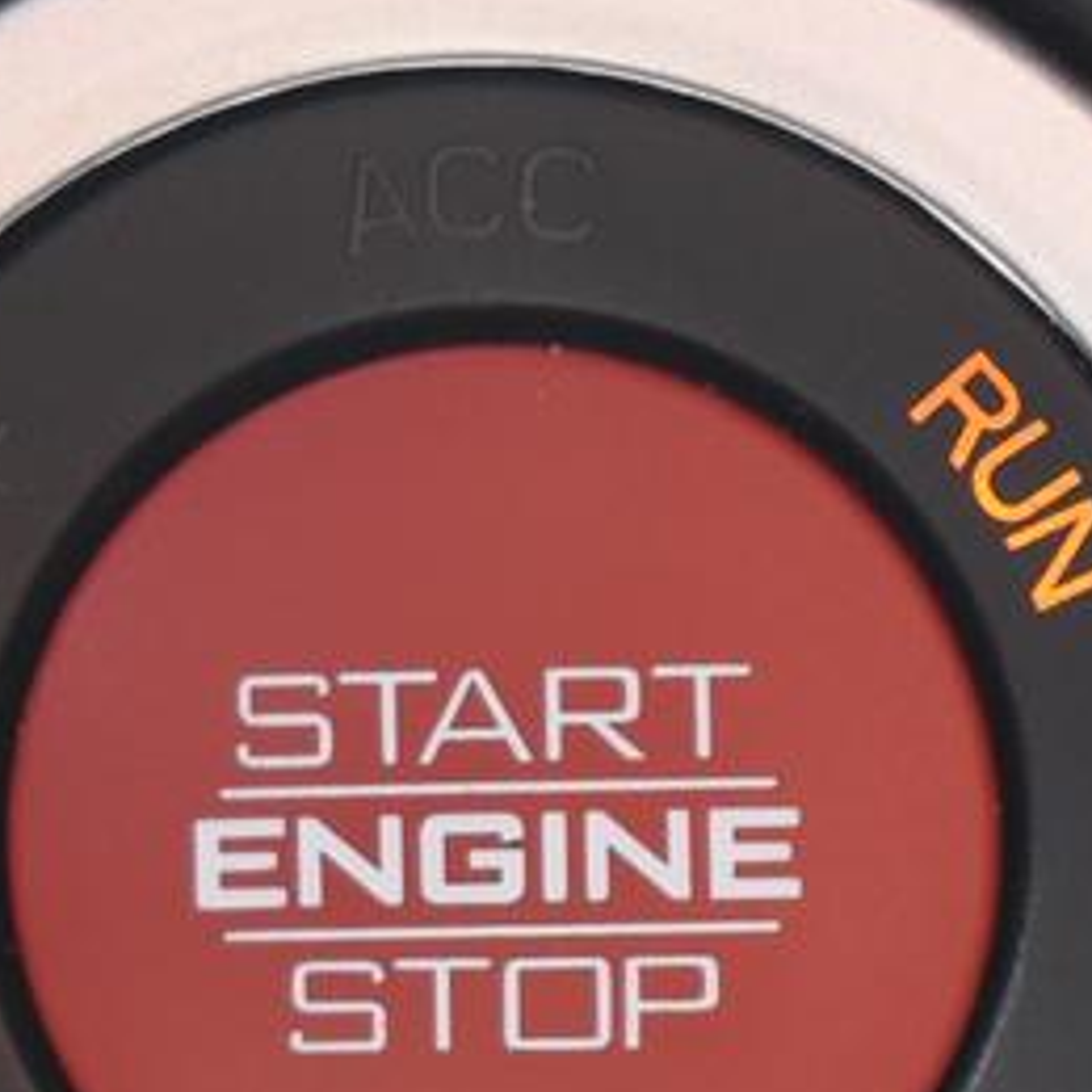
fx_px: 8530
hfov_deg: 7.3
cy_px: 836
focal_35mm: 239
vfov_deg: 7.3
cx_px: 605
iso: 800
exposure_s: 1/200
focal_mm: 38
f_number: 4.8
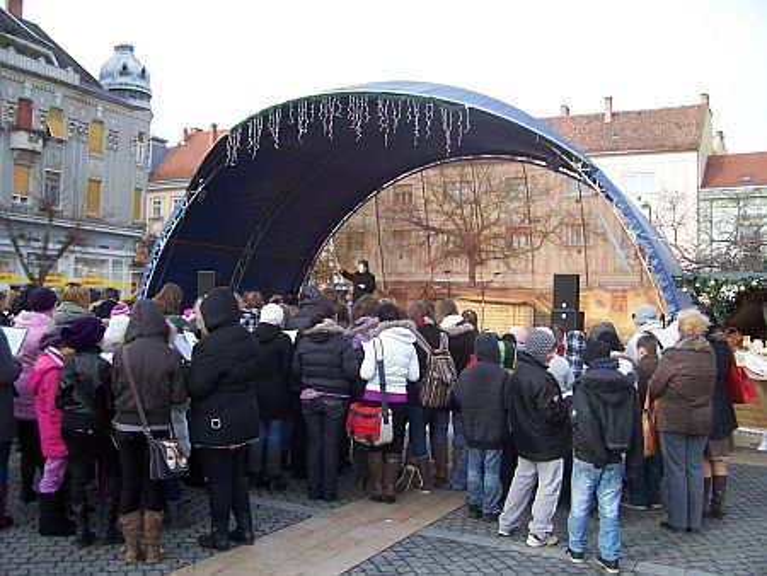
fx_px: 754
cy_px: 288
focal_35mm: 34
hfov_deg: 53.9
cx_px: 384
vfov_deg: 41.8
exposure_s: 1/350
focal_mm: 5.6
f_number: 2.7
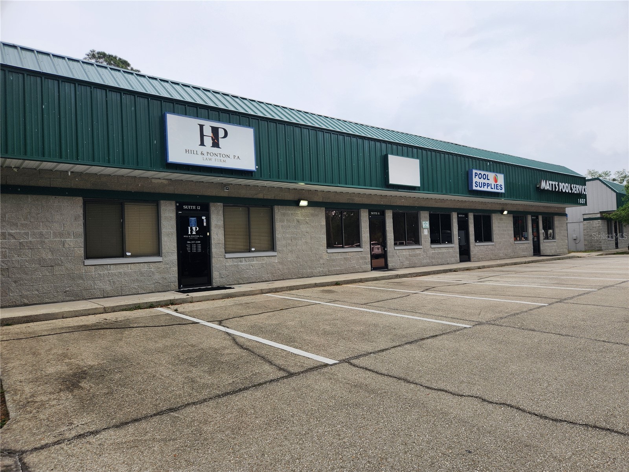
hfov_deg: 73.9
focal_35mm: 23
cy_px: 236
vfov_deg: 58.9
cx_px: 314
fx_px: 418
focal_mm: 5.4
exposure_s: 1/970
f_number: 1.8
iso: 20
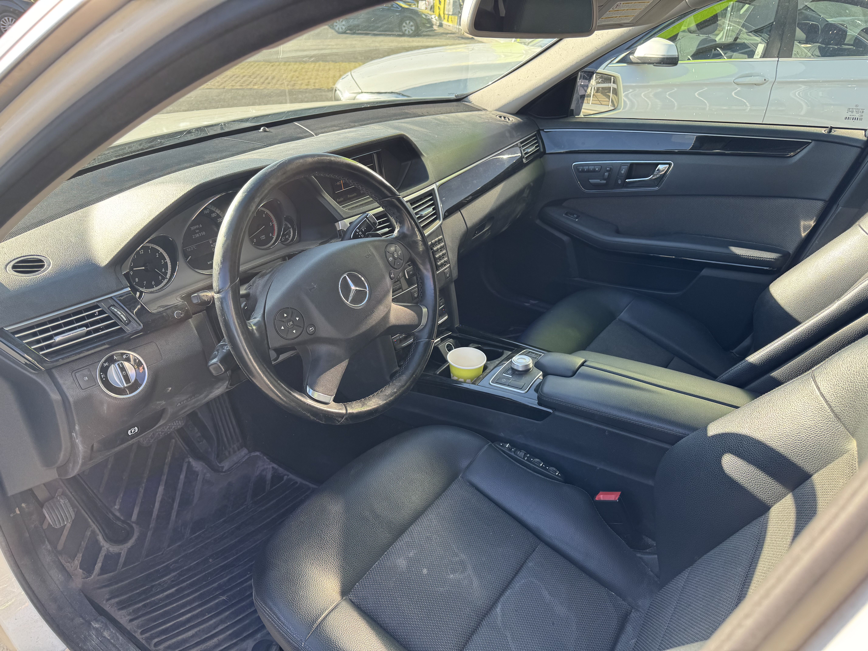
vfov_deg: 56.8
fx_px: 602
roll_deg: -3.3
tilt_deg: -27.1
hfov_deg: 71.6
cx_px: 434
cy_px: 326
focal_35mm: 24
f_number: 1.78
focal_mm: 6.76
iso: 64
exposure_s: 1/257
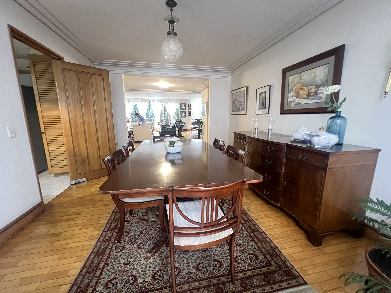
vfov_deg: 89.9
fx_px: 147
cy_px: 146
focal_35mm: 13
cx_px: 196
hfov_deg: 106.2
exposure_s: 1/24
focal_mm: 1.57
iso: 2000
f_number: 1.8
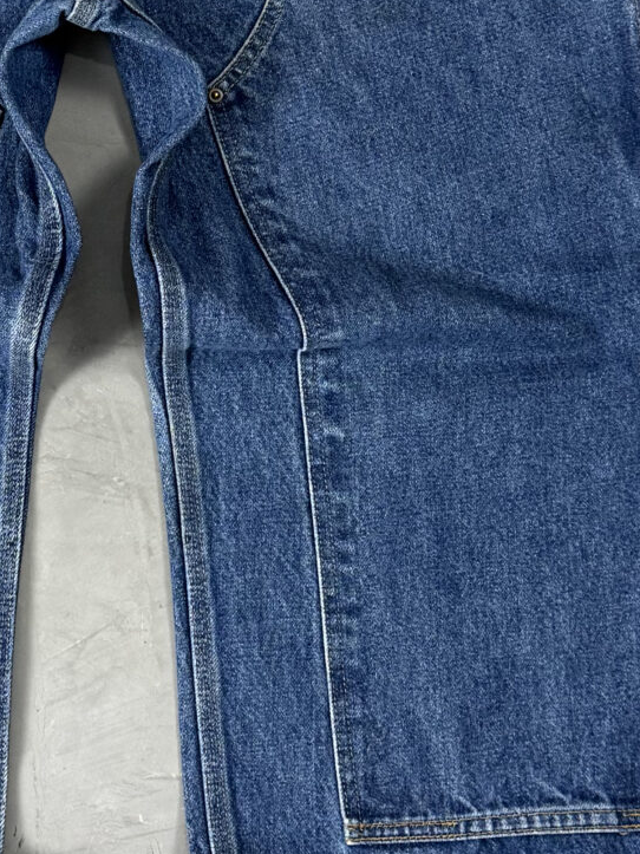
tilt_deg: -83.2
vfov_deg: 23.0
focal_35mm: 85
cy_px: 309
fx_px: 2096
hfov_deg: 17.2
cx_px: 92
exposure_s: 1/60
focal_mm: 6.76
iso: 250
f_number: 1.78
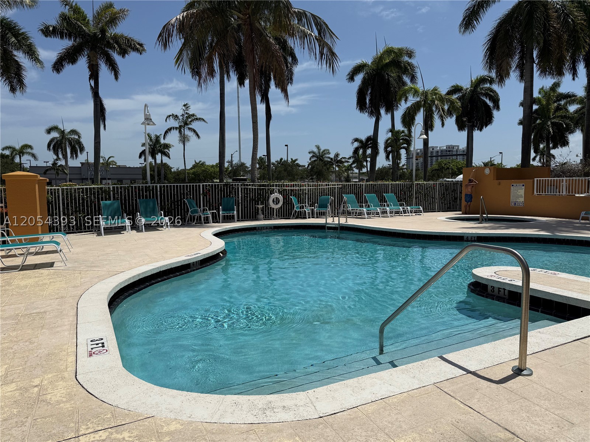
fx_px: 409
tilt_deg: -4.4
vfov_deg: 56.8
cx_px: 295
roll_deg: +0.6
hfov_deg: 71.6
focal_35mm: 24
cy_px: 221
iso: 80
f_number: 1.78
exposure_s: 1/14286
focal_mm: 6.76
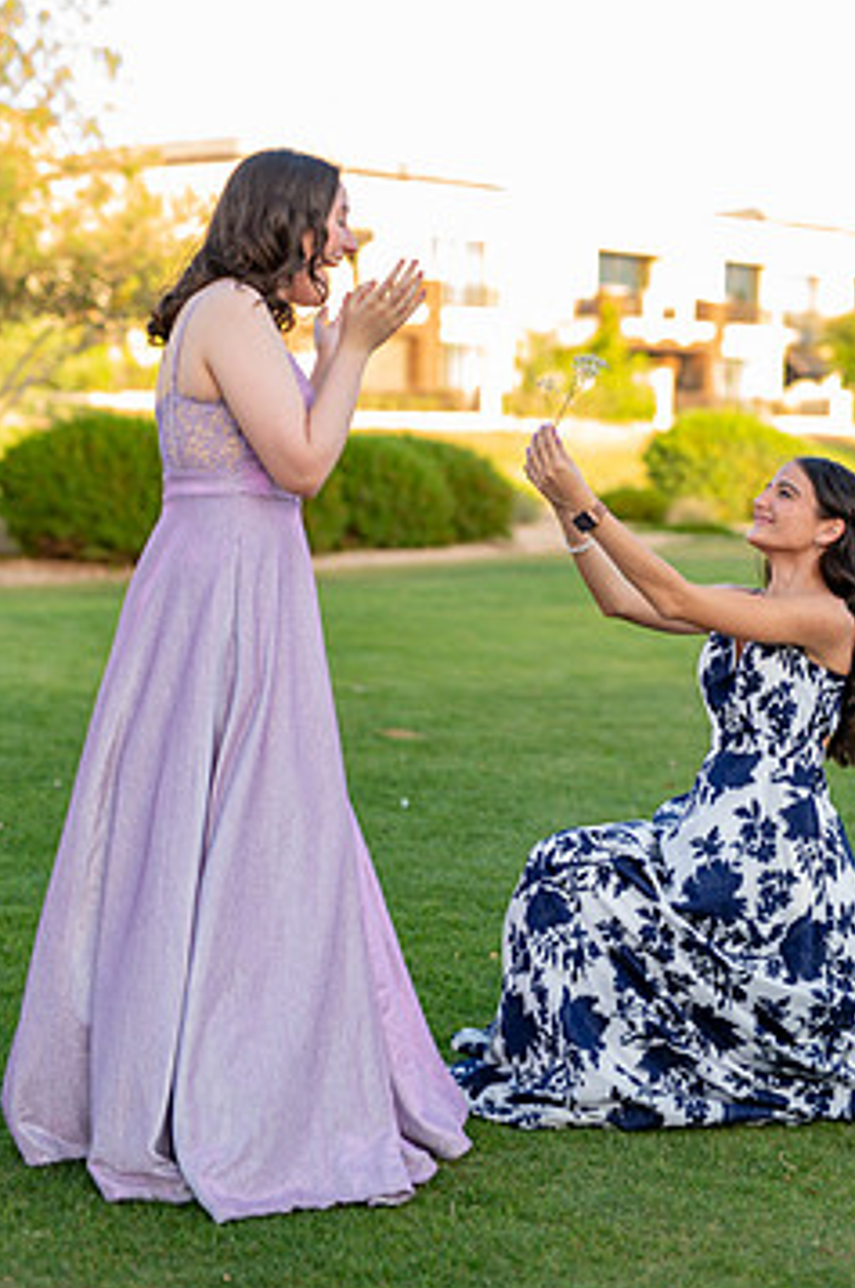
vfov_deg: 31.9
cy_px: 592
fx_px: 2251
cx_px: 532
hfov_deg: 21.5
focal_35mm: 63
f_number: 2
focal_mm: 50
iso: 100
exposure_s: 1/250
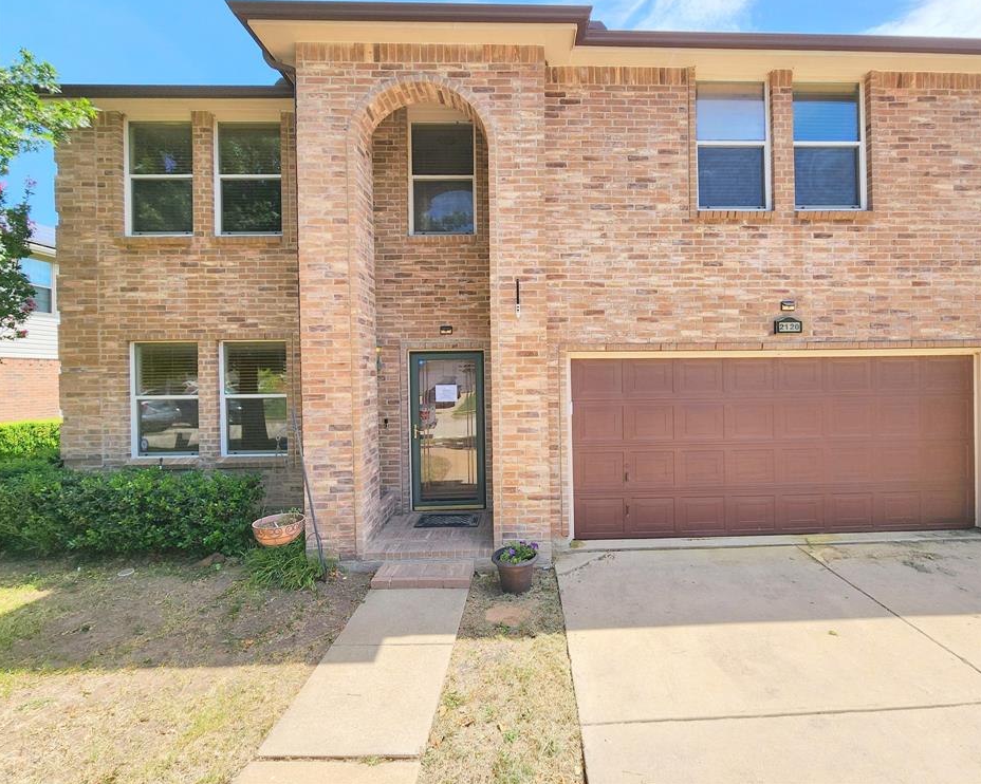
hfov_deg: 100.4
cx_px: 537
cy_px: 380
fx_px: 406
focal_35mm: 14
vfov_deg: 87.9
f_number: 2.2
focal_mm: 2.2
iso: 50
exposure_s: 1/1269
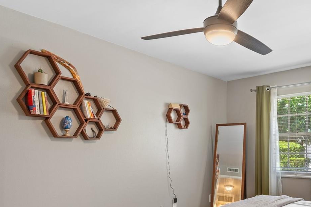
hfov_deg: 58.0
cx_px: 223
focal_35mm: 31
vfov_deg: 40.7
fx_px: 268
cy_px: 162
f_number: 8
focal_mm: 18
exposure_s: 2.5
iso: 320
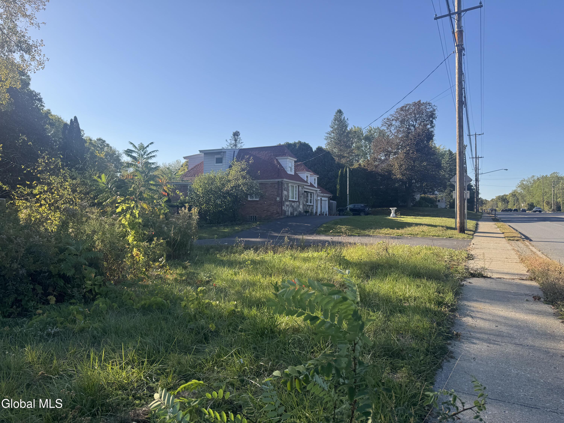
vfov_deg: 56.8
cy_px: 212
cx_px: 282
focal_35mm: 24
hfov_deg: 71.6
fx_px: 391
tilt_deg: +1.1
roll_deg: -2.2
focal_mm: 6.76
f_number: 1.78
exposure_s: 1/2506
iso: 80
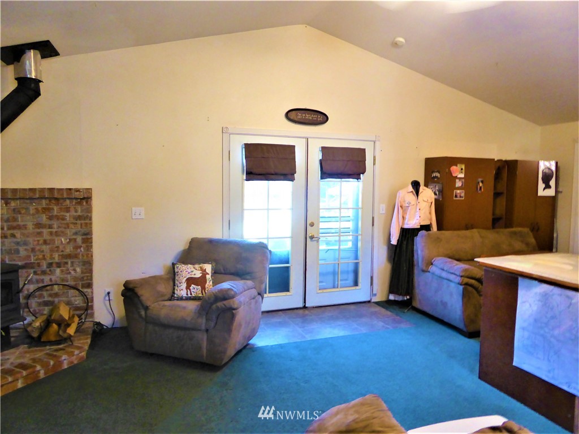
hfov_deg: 69.4
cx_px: 290
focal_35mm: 25
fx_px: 418
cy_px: 217
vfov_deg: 54.9
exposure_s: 1/13
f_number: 3.3
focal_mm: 4.3
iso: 400
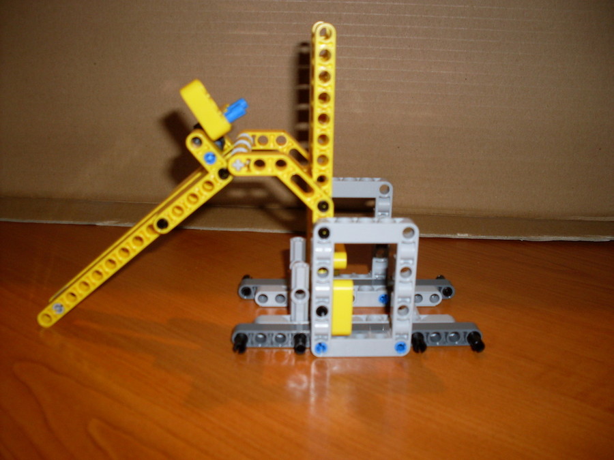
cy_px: 230
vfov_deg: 37.7
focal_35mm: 38
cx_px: 307
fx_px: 674
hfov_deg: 49.0
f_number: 2.8
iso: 100
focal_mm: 6.3
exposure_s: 1/45
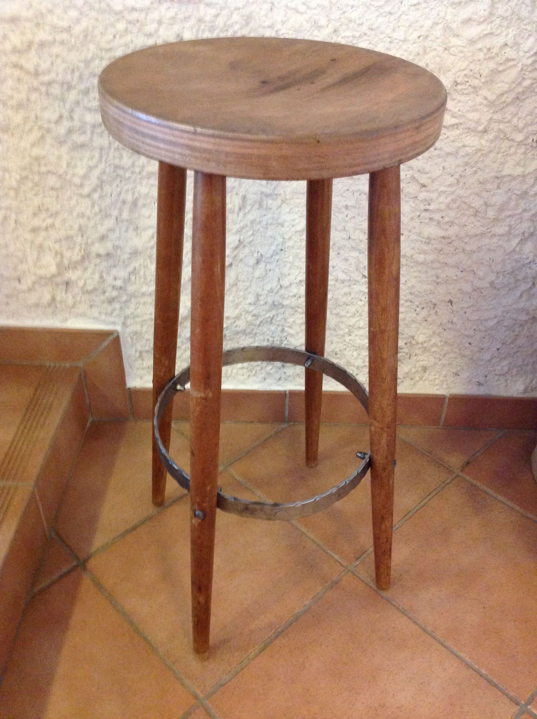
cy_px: 360
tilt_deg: -36.2
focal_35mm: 35
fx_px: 726
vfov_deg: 52.7
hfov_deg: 40.6
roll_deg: +2.2
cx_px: 268
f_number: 2.4
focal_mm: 4.28
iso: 500
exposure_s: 1/15
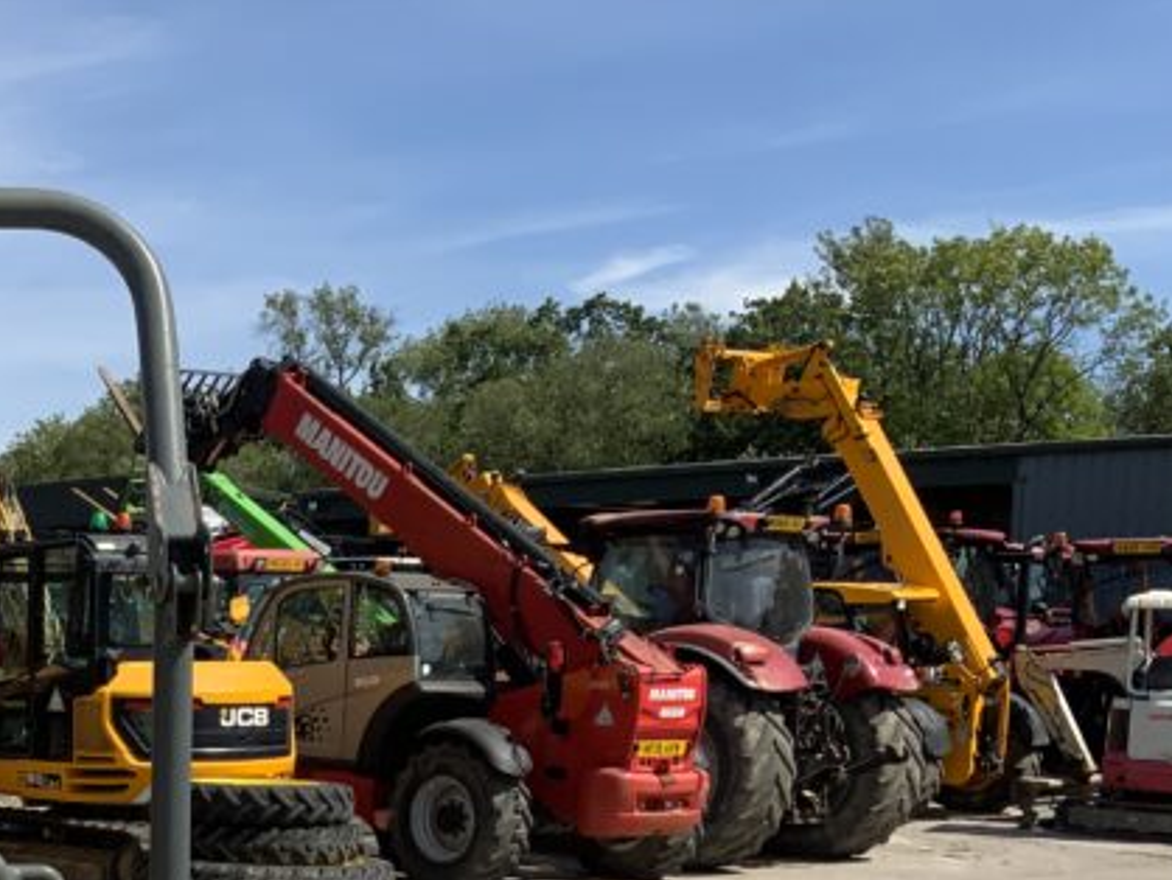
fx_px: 2405
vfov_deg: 19.9
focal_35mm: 71
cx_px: -50
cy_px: 936
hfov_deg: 25.7
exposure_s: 1/2227
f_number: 1.8
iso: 16
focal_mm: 3
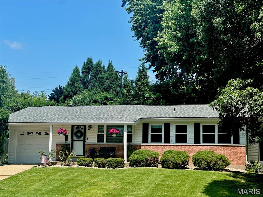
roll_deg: -1.5
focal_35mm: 77
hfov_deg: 25.3
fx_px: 585
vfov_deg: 19.1
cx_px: 132
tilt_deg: +5.7
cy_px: 98
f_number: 2.8
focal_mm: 9
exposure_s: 1/544
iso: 32
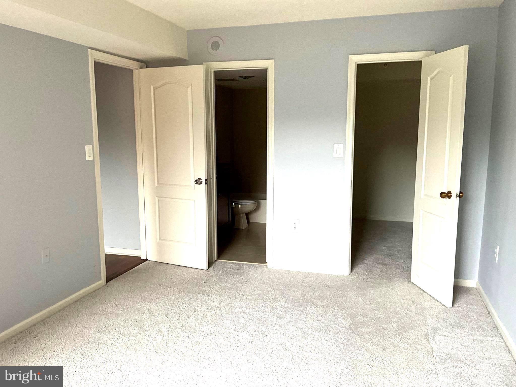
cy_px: 194
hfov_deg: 61.7
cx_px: 258
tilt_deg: -8.7
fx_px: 432
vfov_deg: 48.2
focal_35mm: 29
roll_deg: -0.2
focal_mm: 3
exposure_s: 1/98
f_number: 1.8
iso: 64
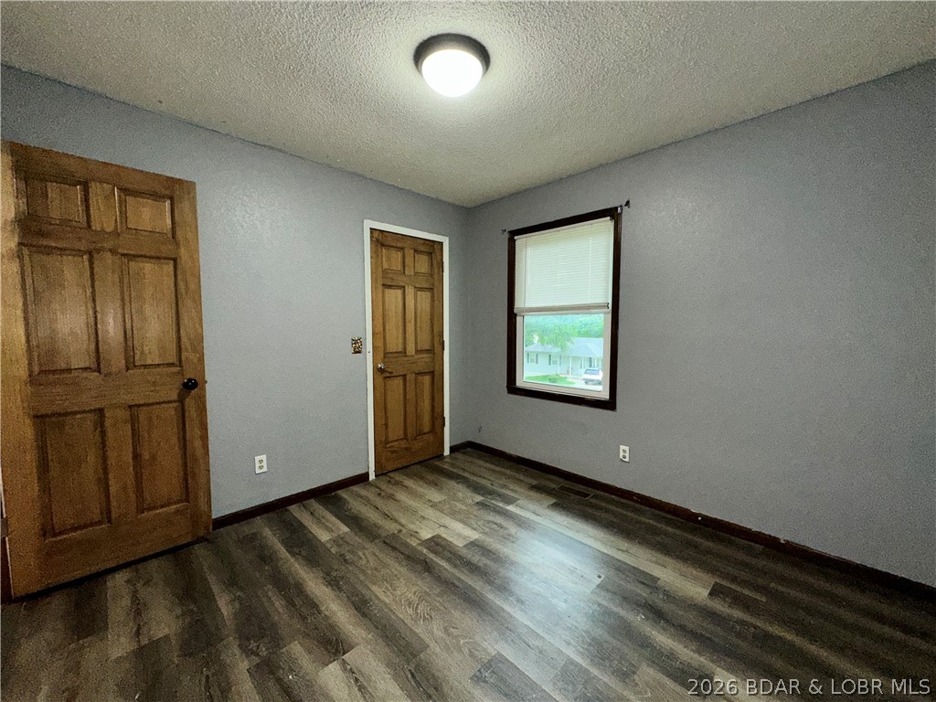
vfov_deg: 85.7
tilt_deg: -3.8
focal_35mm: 14
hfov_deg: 102.1
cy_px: 351
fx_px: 379
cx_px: 468
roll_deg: -0.4
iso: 100
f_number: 2.2
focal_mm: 2.22
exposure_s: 1/87
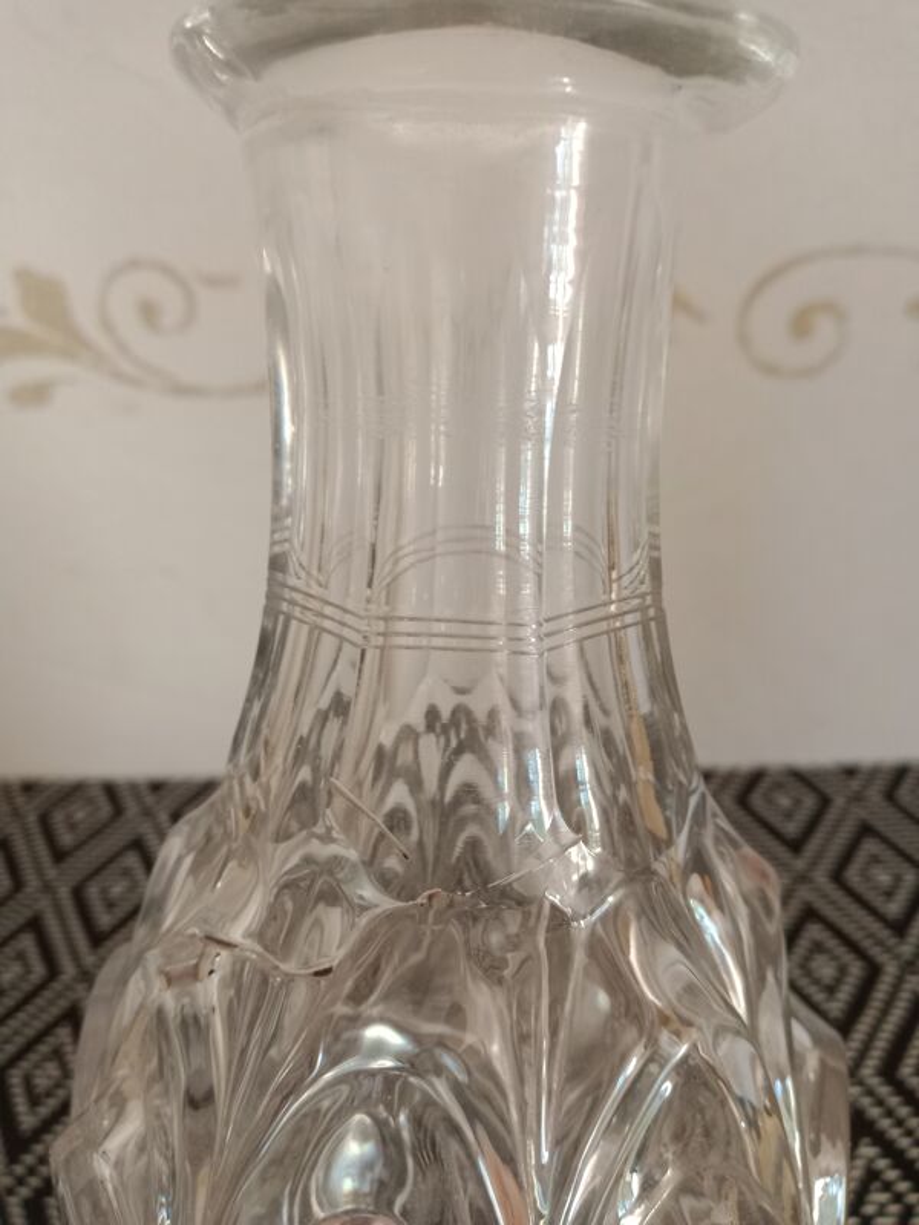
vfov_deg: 65.3
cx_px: 460
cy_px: 612
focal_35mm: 27
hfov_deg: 51.4
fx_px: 956
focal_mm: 3.54
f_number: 2
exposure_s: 1/33.3
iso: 443
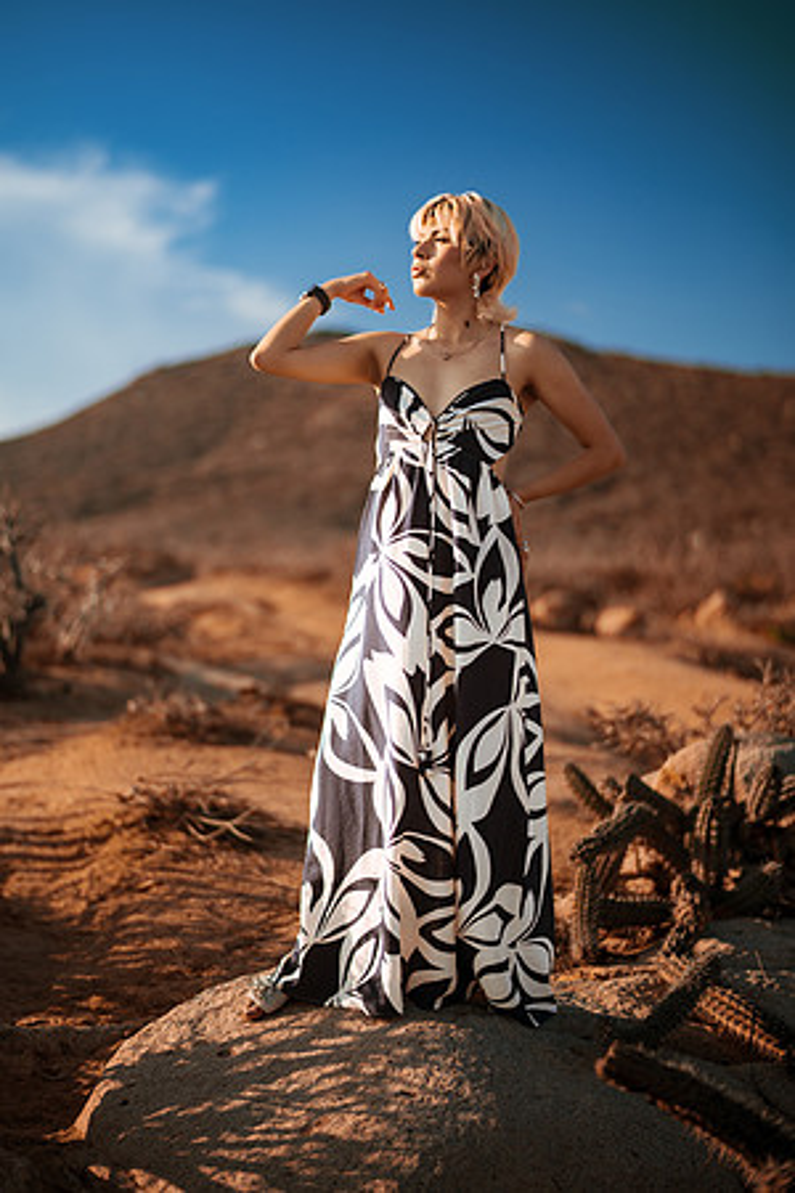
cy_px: 596
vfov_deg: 34.5
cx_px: 398
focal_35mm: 58
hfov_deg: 23.4
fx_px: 1921
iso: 50
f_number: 1.4
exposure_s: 1/8000
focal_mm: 58
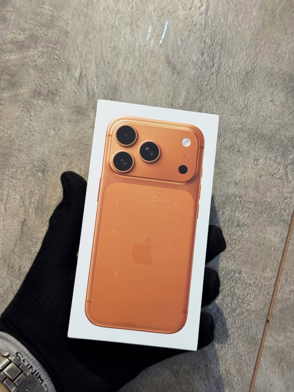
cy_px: 196
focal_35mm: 48
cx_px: 147
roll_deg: -15.2
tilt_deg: +6.5
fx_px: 544
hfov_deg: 30.3
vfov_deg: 39.7
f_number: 1.78
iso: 50
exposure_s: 1/50
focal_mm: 6.76
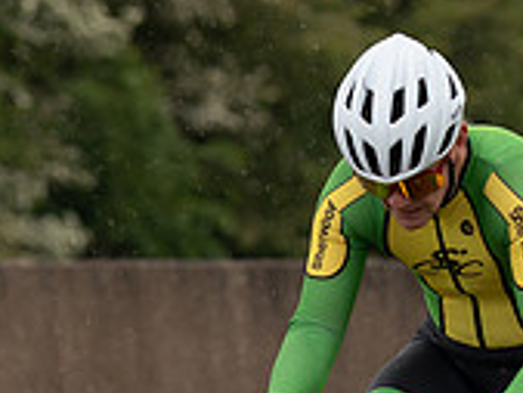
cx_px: 259
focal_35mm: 982
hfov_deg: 2.0
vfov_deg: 1.5
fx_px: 14847
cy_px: 406
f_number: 3.5
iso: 320
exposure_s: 1/1000
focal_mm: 129
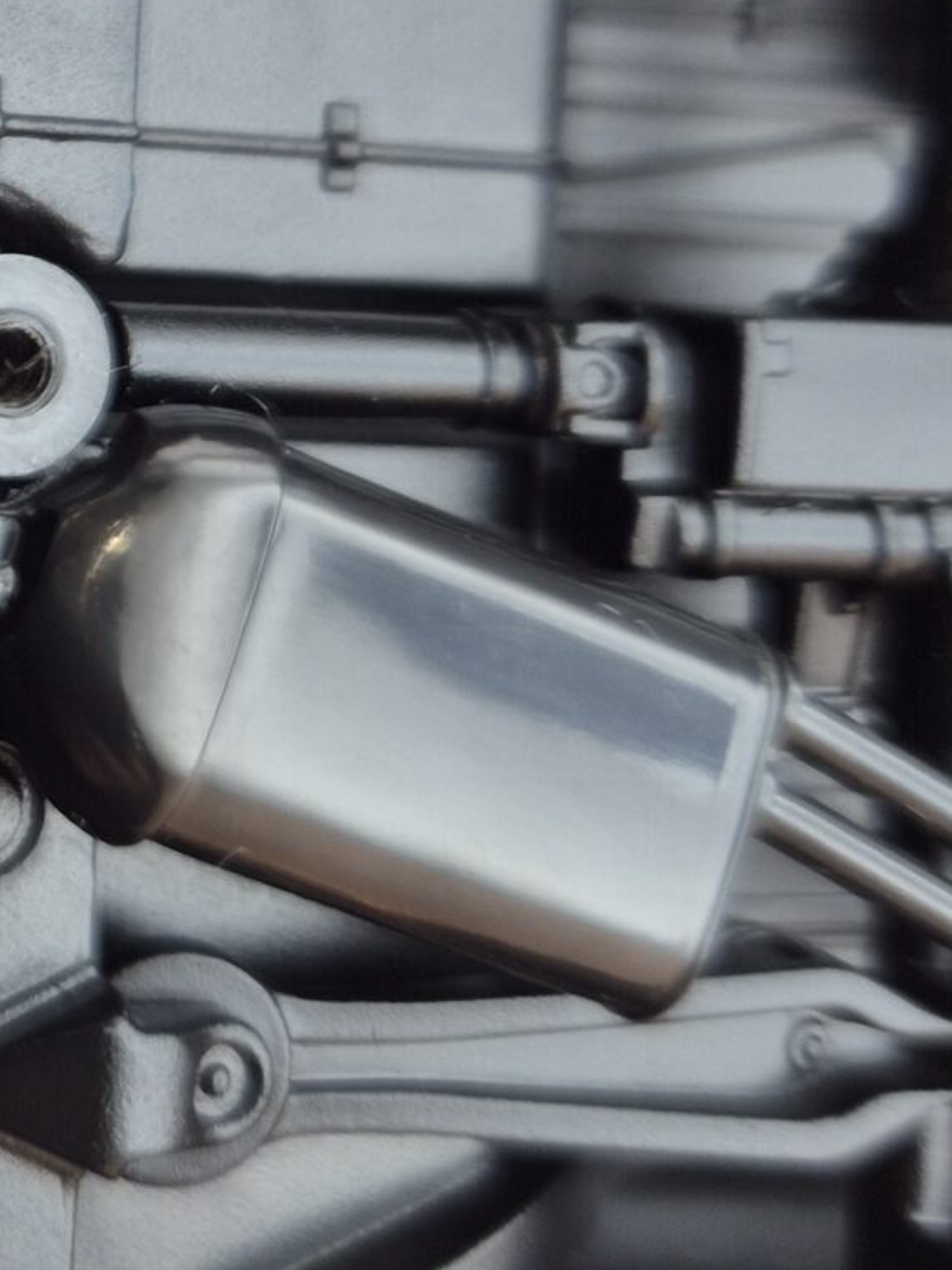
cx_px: -434
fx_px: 2861
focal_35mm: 78
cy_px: 145
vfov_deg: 24.4
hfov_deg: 17.2
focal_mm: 5.4
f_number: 1.8
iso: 64
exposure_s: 1/51
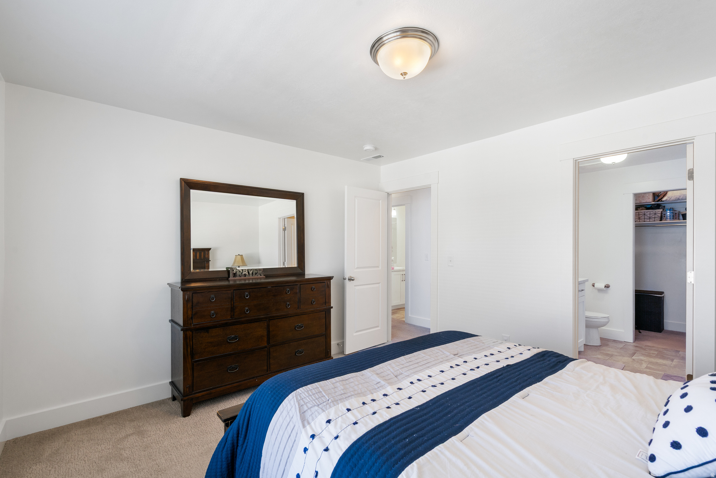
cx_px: 358
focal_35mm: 16
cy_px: 239
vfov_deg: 73.8
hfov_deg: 96.7
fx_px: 318
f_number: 9
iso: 250
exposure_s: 1/10
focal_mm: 16
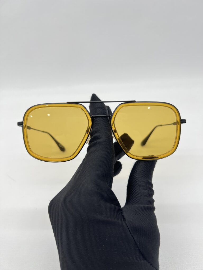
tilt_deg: -38.4
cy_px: 135
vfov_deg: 67.3
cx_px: 102
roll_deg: +4.4
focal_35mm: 26
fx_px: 203
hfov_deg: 53.1
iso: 32
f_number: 1.5
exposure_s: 1/110
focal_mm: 5.7
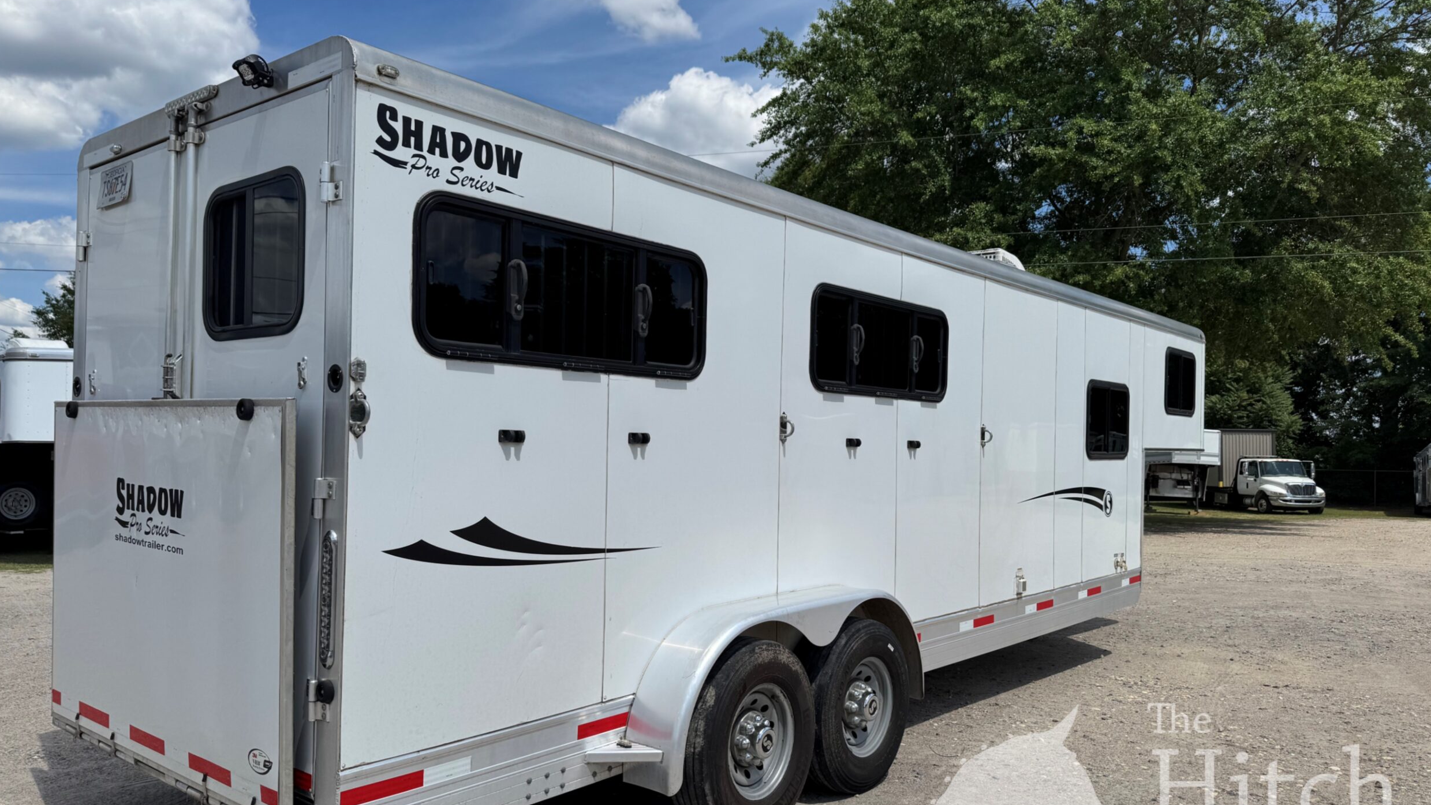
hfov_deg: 69.9
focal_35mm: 27
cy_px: 426
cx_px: 716
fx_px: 1025
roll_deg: -2.0
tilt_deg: +1.6
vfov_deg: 42.9
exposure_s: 1/9009
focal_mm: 6.76
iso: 80
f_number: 1.78
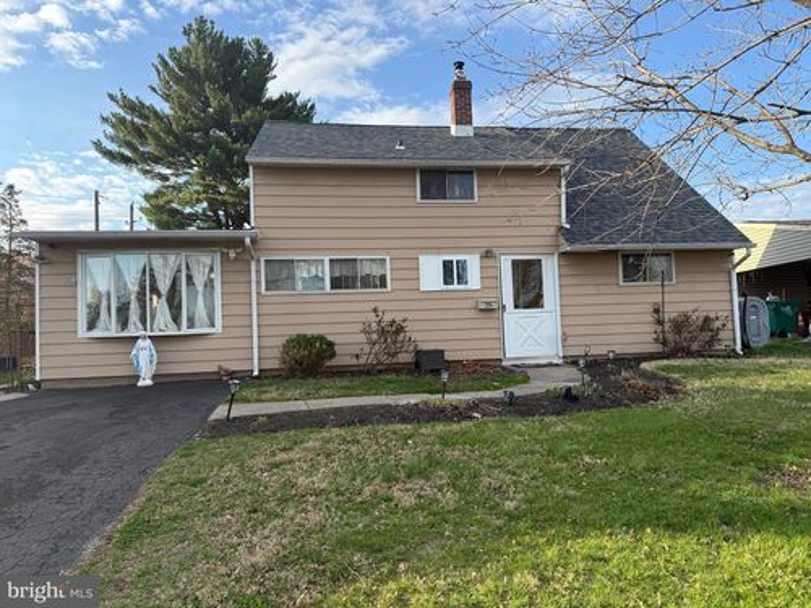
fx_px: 562
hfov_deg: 71.6
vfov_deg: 56.8
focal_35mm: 24
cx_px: 406
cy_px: 304
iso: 100
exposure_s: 1/2299
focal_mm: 6.76
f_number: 1.78
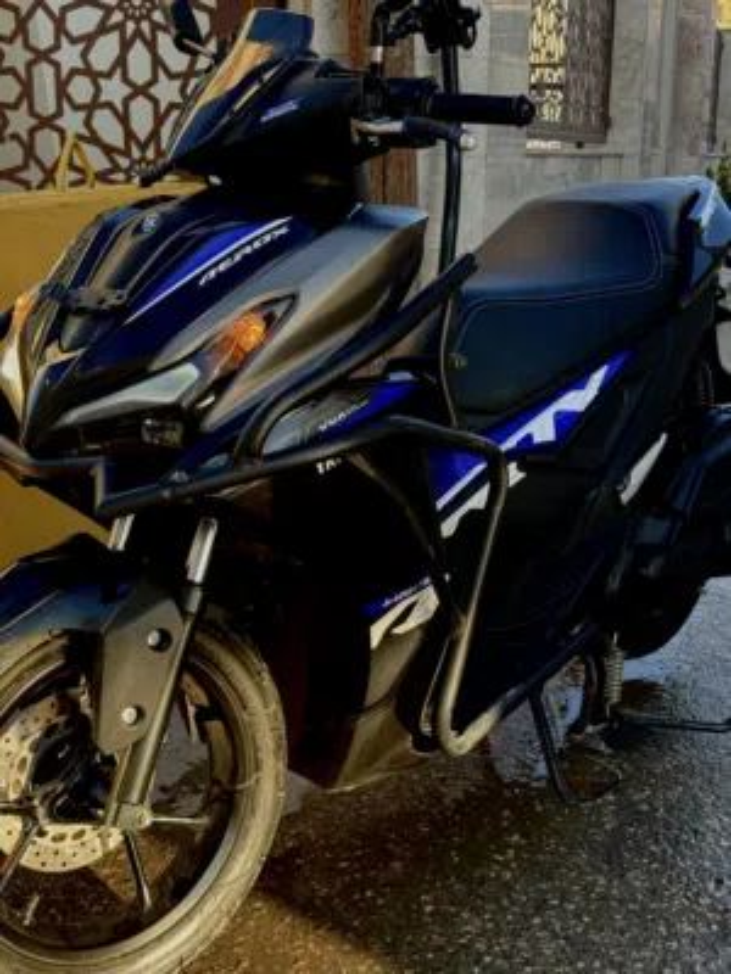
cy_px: 487
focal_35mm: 48
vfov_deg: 39.7
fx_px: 1352
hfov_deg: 30.3
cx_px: 366
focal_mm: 6.76
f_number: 1.78
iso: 64
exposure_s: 1/228
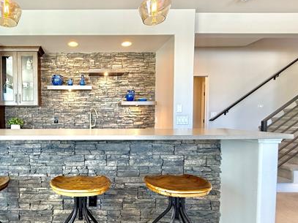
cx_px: 82
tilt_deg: -1.1
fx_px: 189
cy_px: 124
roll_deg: -0.7
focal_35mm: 22
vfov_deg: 60.9
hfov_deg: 72.2
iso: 250
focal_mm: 2.22
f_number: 2.2
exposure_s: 1/120
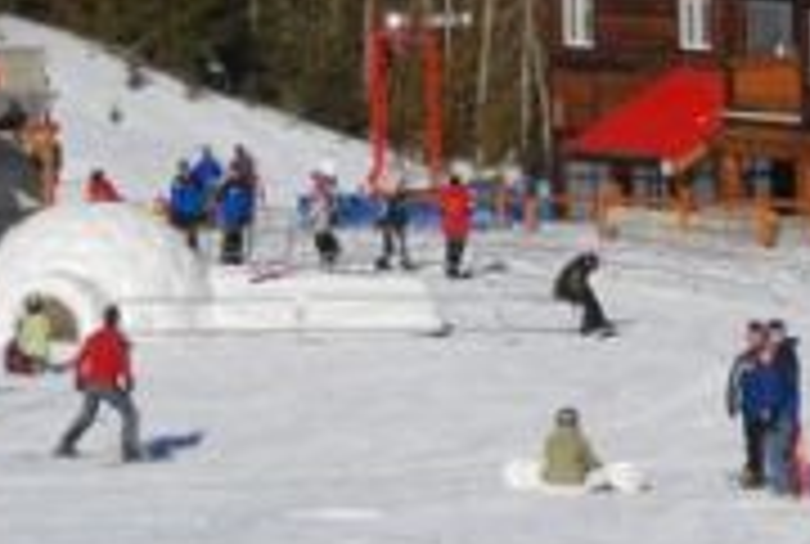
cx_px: 423
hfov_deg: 7.9
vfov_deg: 5.3
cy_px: -288
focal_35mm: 260
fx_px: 5865
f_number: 20
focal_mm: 52
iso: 400
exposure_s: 1/400
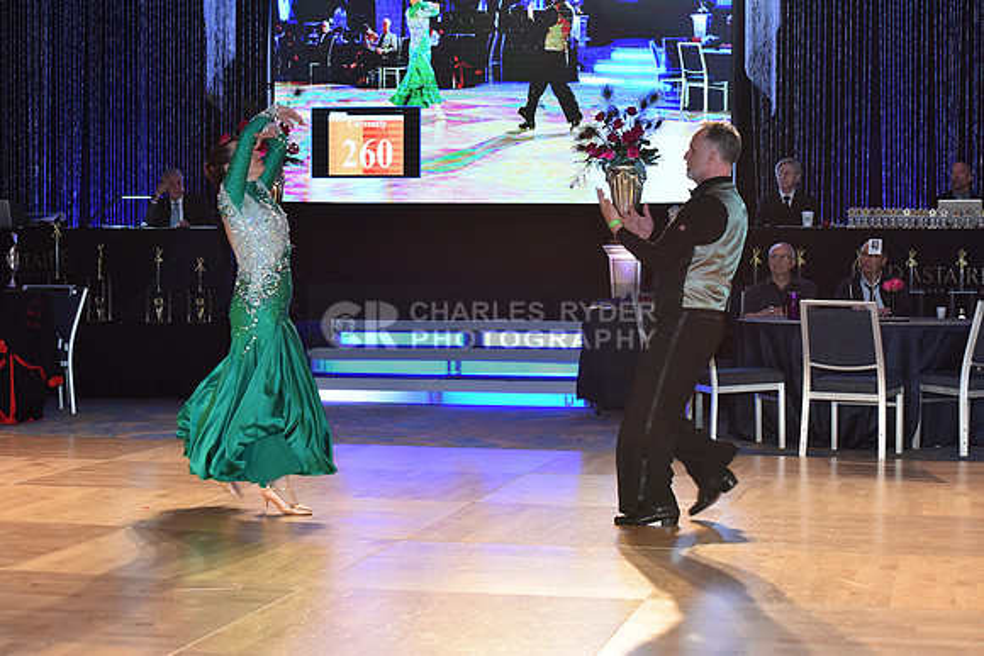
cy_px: 328
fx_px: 1914
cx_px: 492
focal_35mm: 70
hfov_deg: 28.8
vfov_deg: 19.5
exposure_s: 1/250
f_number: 5
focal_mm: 70
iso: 2000
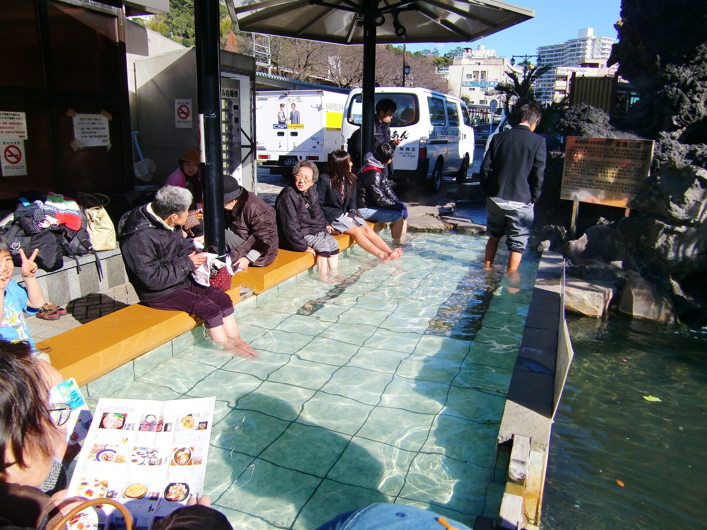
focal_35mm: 28
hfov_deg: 63.4
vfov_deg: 49.7
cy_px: 265
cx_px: 354
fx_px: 572
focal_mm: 4.9
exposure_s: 1/160
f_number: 7
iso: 64
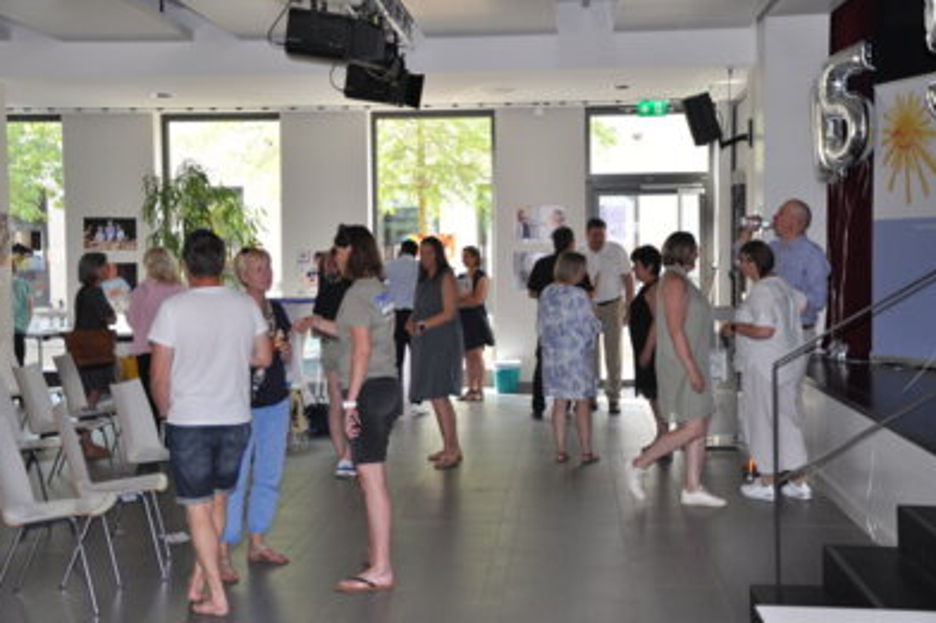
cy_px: 310
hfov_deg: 38.2
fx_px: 1351
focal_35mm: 52
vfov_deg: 26.0
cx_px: 463
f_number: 4.2
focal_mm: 34
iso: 450
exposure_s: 1/125
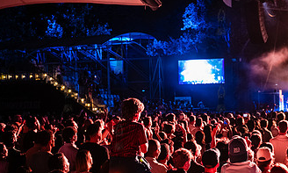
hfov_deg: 34.0
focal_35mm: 59
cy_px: 113
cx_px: 223
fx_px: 458
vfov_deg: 21.3
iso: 10000
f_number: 2.8
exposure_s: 1/320
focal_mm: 32
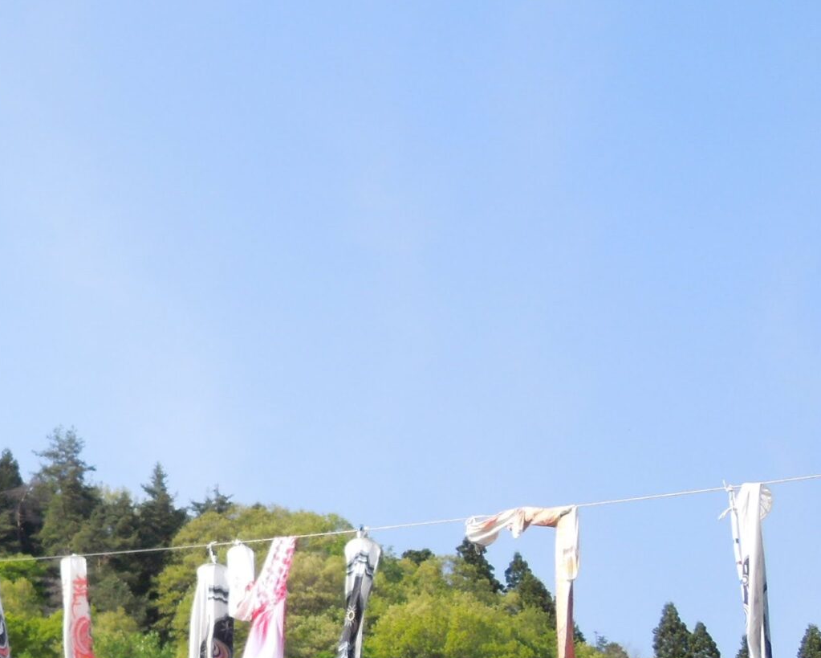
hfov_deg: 17.6
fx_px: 2552
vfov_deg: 14.6
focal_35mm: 105
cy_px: 538
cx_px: -102
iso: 100
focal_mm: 7.8
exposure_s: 1/500
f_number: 3.9
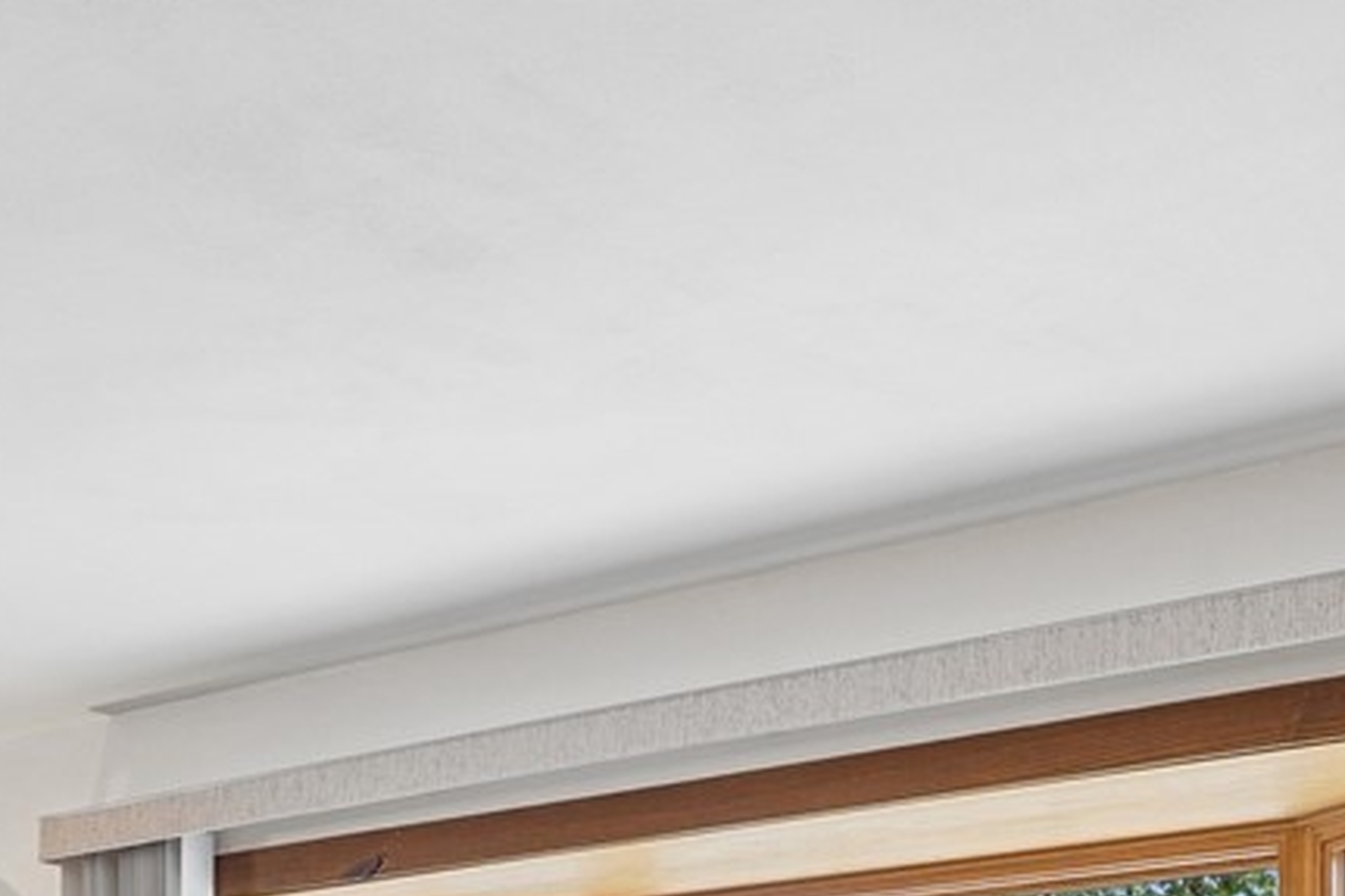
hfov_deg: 31.8
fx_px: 2353
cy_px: 1269
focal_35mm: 63
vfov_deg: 19.3
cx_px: 532
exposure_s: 1/5
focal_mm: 16
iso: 400
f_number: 9
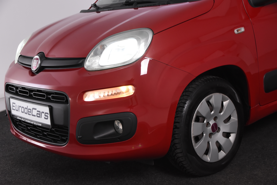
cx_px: 138
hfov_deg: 35.1
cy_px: 92
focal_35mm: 57
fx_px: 439
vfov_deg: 23.8
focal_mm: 38
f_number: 5.6
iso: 1600
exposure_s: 1/125
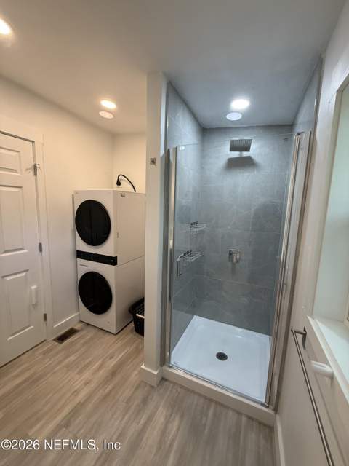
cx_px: 174
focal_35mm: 14
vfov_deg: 102.1
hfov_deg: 85.7
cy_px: 233
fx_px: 188
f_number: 2.2
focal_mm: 2.22
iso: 200
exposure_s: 1/120
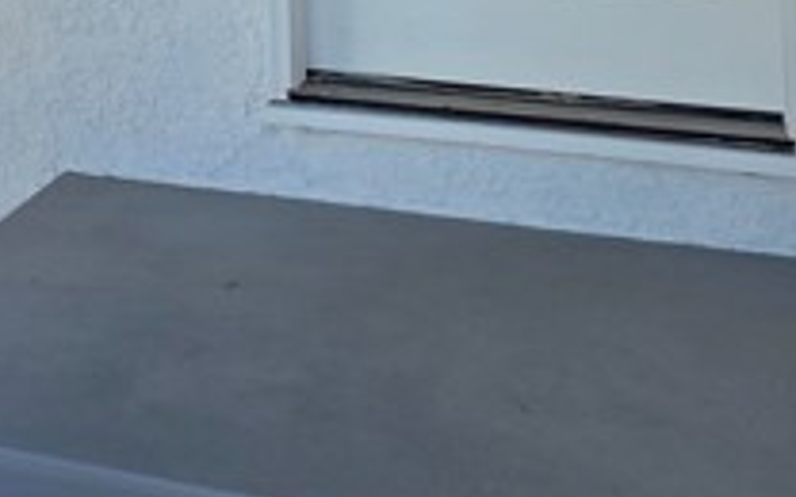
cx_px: -61
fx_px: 1627
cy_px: -325
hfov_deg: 25.6
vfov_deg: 15.5
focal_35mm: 75
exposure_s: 1/1650
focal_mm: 6.3
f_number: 1.7
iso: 80
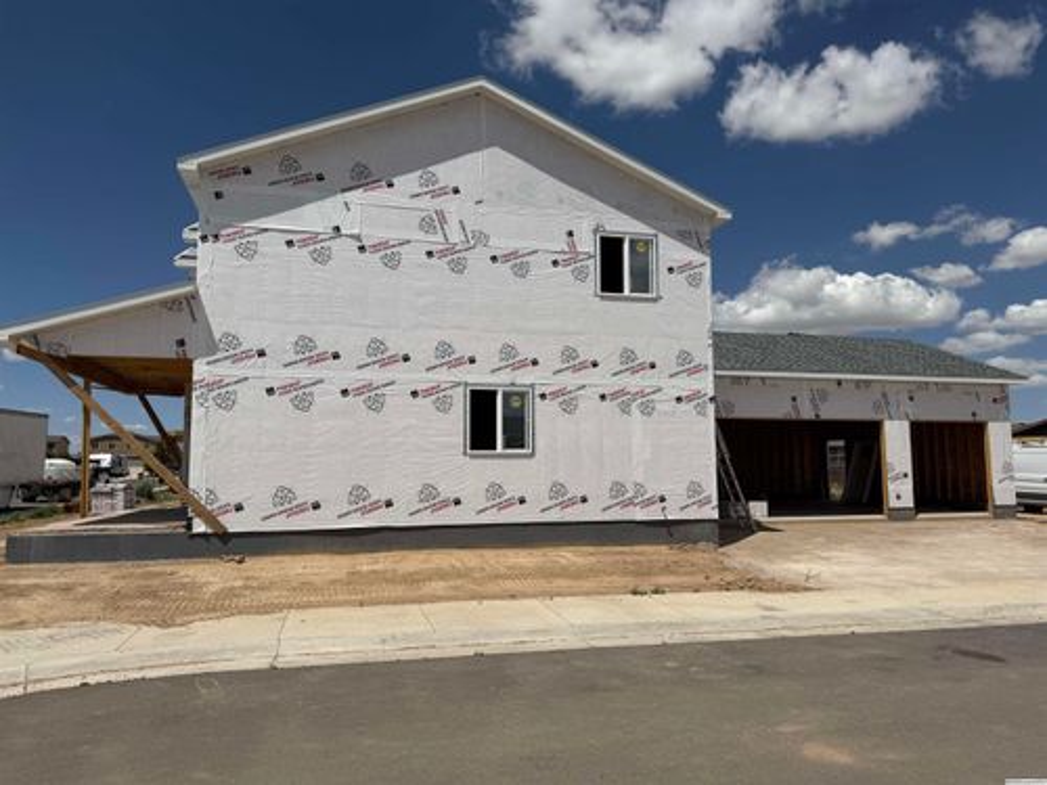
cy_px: 392
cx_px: 524
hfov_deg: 71.6
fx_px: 726
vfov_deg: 56.8
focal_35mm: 24
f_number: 1.78
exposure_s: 1/14286
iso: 80
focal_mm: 6.76
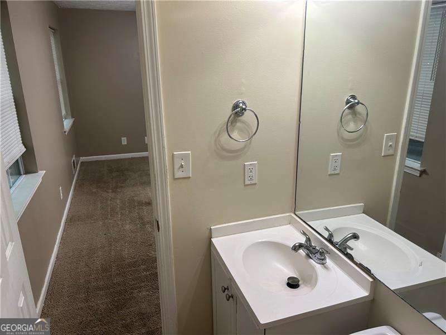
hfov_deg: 67.3
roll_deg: +1.3
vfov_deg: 53.1
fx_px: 335
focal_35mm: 26
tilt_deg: -17.6
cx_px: 223
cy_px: 168
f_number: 1.5
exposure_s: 1/120
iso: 125
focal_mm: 5.7
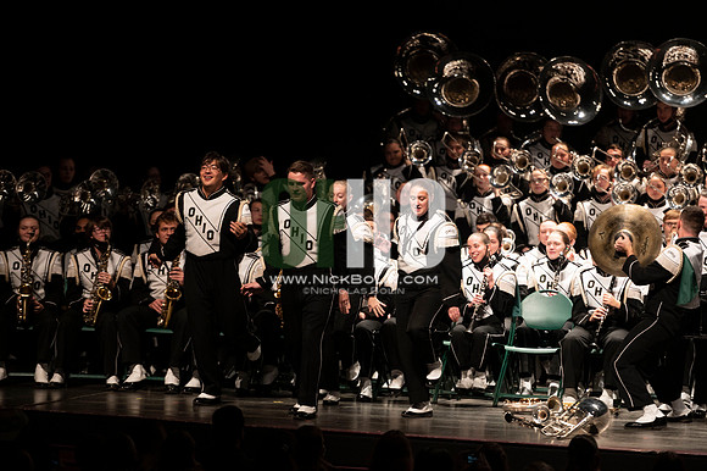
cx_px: 354
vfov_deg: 6.9
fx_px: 3925
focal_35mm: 200
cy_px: 236
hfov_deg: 10.3
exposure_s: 1/500
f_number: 2.8
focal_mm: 200
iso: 2500
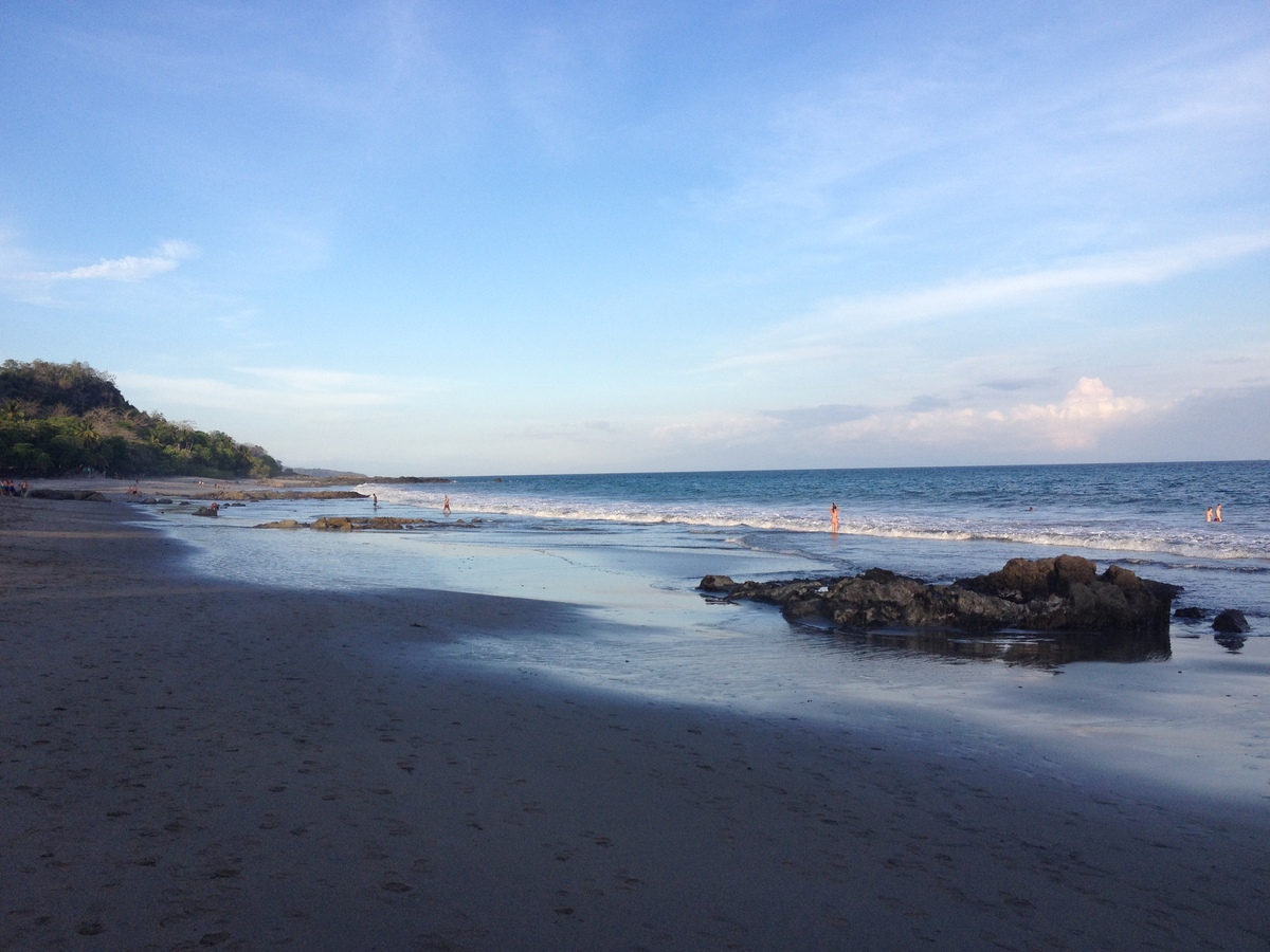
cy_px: 476
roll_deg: +1.6
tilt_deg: -3.1
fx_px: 1284
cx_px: 635
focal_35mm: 35
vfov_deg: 40.7
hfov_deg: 52.6
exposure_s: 1/849
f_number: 2.4
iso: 50
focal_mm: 4.28
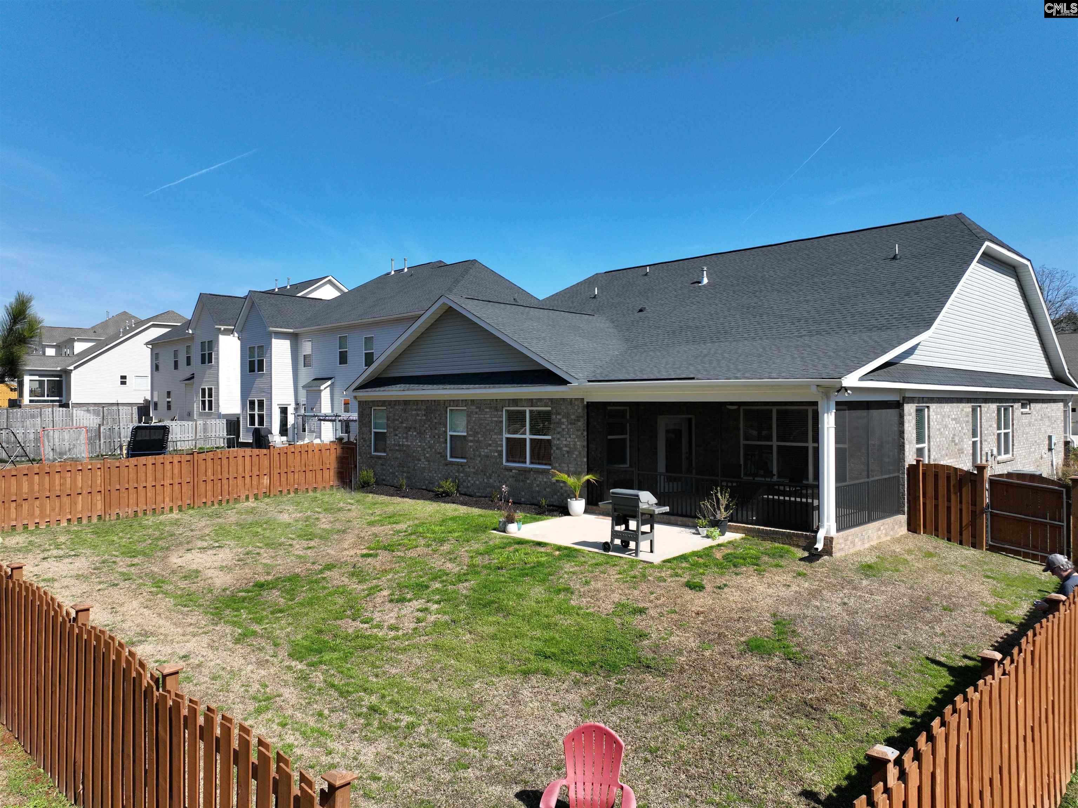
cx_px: 539
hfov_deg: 71.6
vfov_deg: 56.8
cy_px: 404
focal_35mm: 24
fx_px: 747
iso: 100
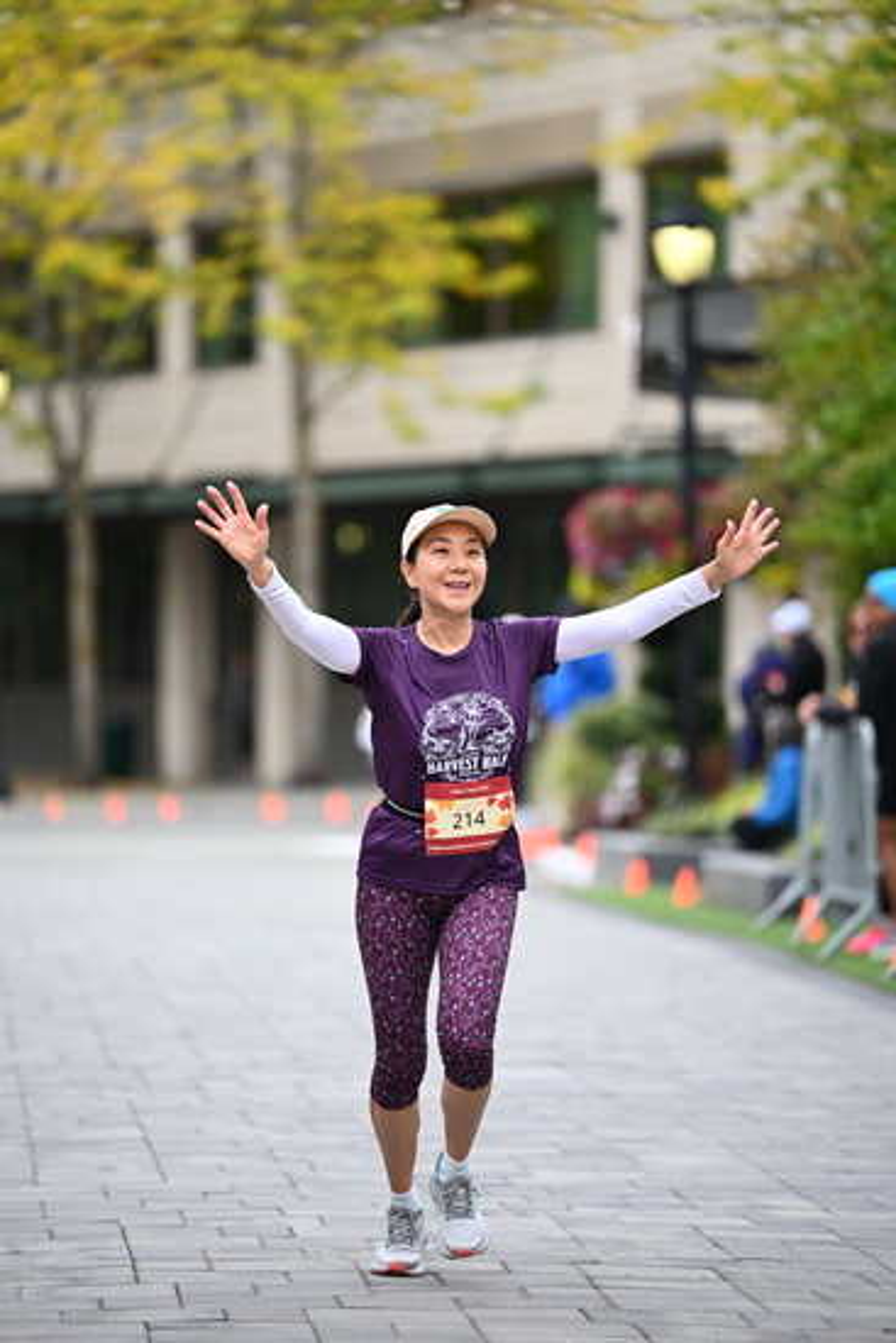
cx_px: 448
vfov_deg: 10.3
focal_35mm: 200
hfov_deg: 6.9
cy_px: 672
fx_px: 7461
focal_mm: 200
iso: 640
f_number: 2.8
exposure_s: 1/2000
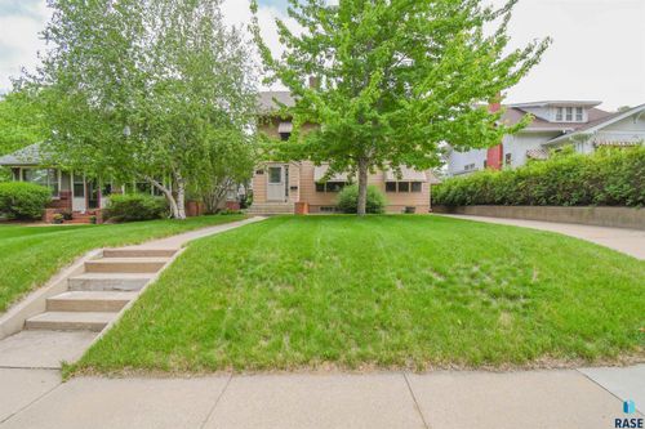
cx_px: 322
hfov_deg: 100.4
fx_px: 269
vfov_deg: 77.3
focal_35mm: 15
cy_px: 214
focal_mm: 10
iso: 1250
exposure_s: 1/2500
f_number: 7.1
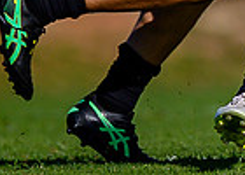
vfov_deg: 0.4
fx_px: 27986
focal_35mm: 4022
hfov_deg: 0.5
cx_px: 581
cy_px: -261
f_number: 4
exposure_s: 1/2500
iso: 100
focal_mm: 500
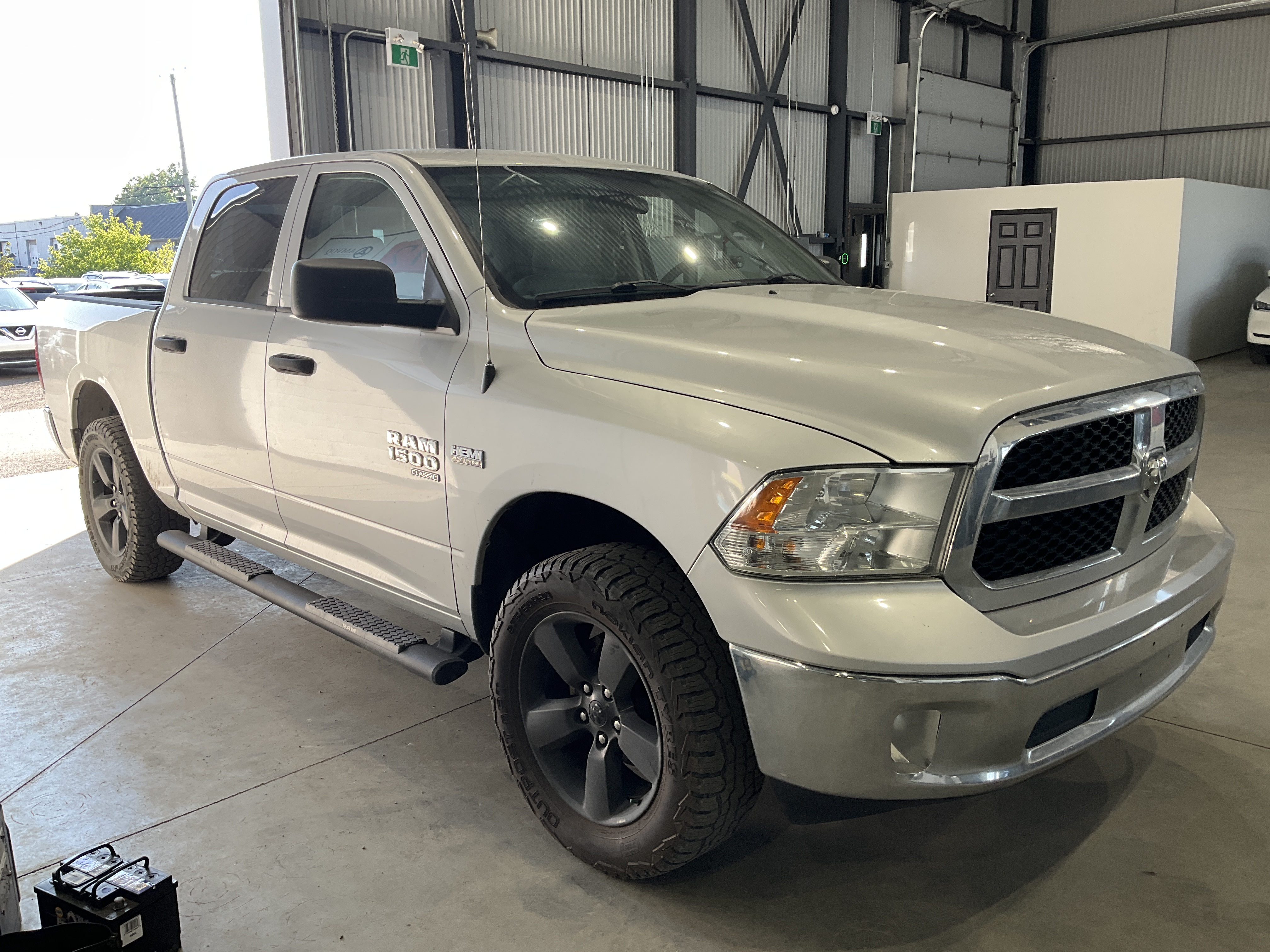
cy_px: 476
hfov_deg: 61.7
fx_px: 1064
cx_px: 635
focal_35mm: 29
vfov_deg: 48.2
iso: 25
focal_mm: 3
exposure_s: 1/122
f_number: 1.8
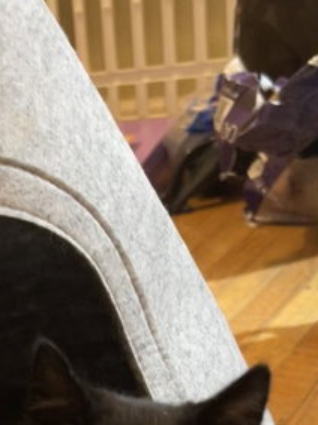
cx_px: 16
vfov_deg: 29.1
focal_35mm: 59
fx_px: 723
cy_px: 484
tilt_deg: -24.3
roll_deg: +12.5
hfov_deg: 23.9
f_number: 1.6
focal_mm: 5.1
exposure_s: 1/40
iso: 400
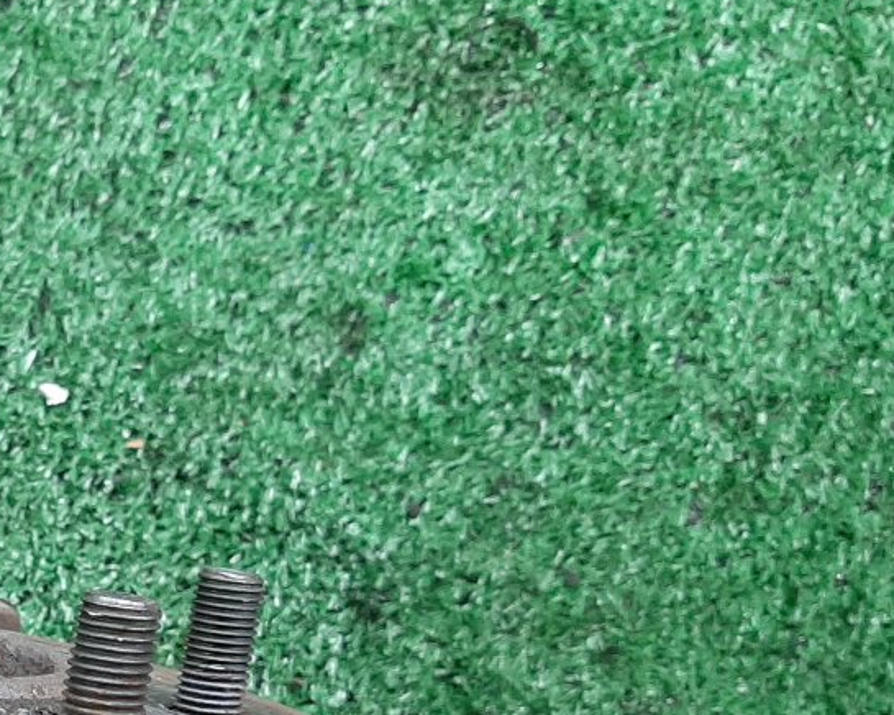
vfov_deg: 22.0
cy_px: 708
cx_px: -125
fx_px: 1773
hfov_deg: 25.9
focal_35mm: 67
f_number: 1.7
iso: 232
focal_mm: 3.93
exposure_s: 1/50
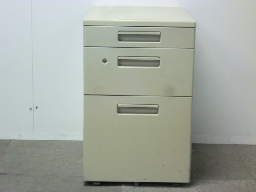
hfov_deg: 21.5
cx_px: 128
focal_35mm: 91
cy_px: 96
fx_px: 673
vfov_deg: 16.2
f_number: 5.4
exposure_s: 1/25
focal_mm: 16.5
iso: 800
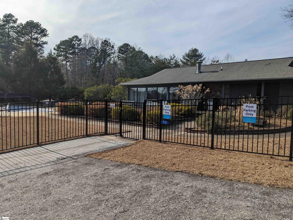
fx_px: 229
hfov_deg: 65.3
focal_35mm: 27
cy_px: 110
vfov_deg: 51.4
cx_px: 146
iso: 64
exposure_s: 1/7812
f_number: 1.73
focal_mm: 4.38
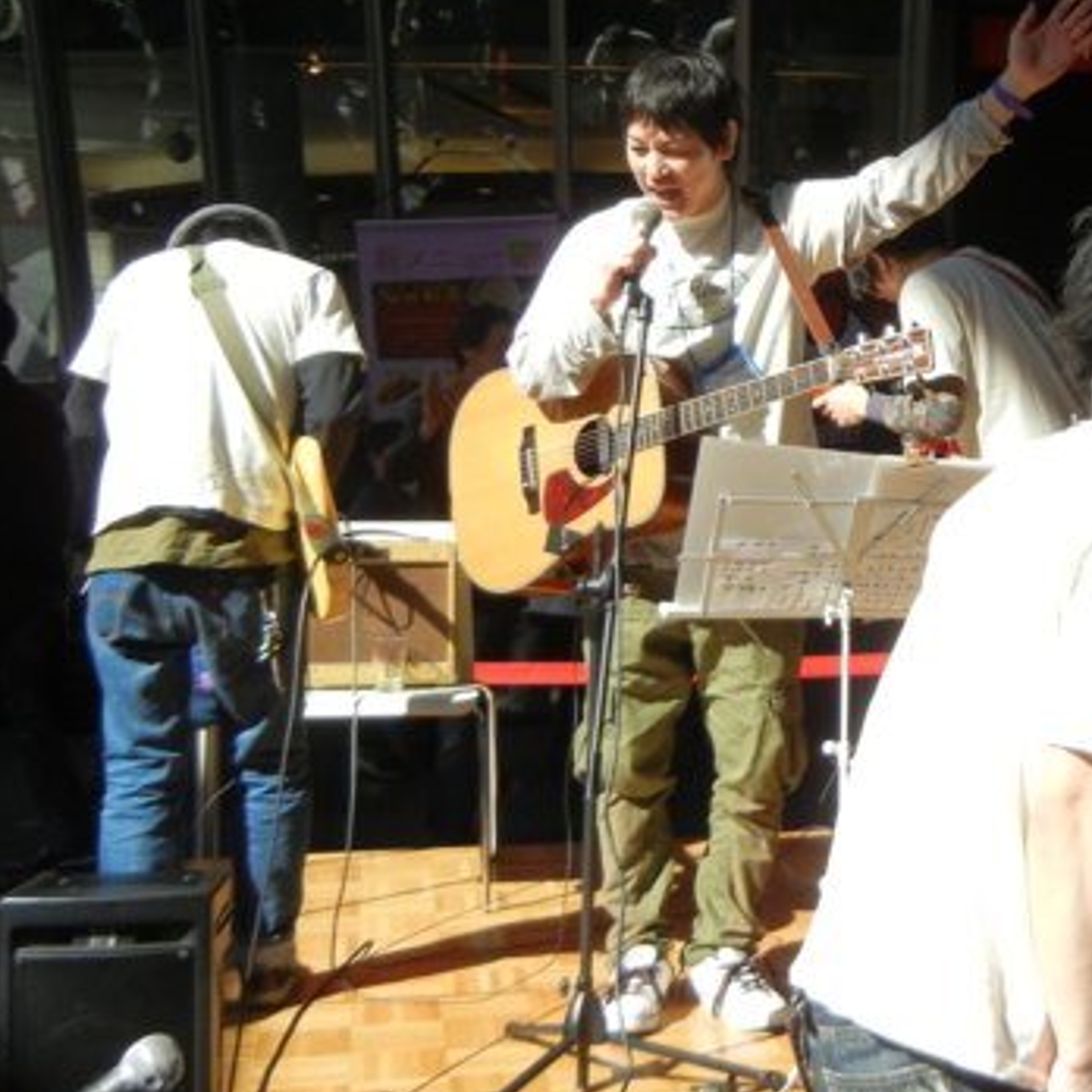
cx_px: 941
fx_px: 2177
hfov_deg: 27.3
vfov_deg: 28.1
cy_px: 449
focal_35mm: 61
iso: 160
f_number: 3.5
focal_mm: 5.4
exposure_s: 1/696
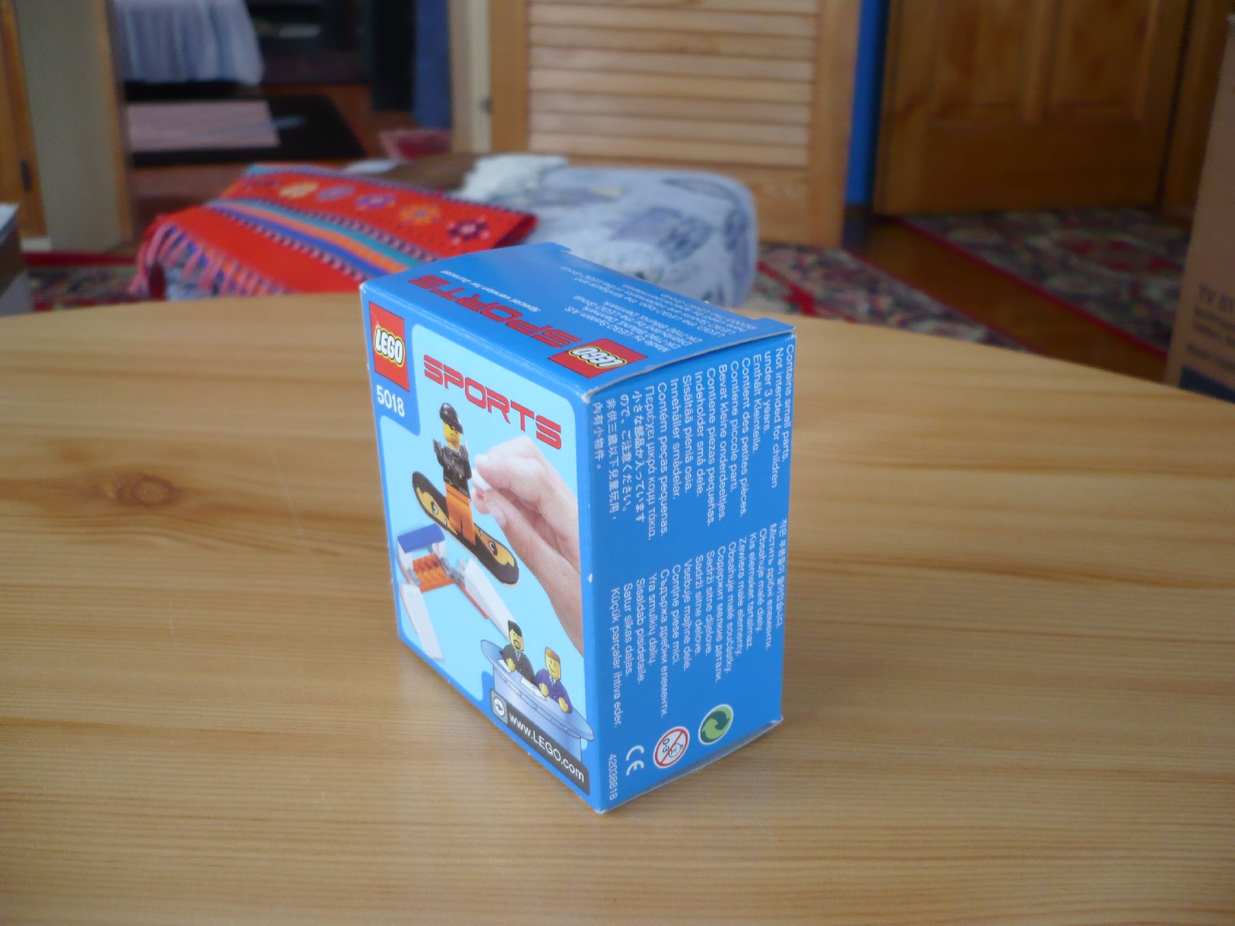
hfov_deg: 52.6
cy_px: 463
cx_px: 618
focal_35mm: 35
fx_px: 1249
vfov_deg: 40.7
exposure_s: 1/30
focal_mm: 5.8
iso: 100
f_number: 2.8
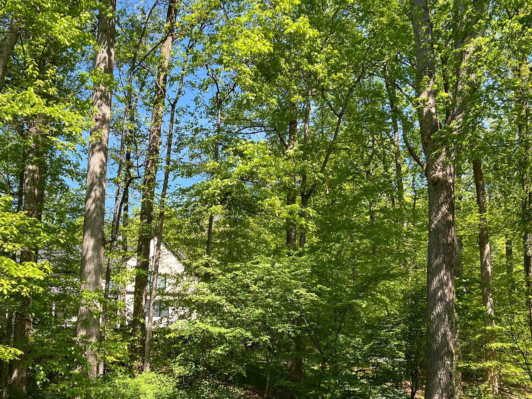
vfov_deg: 34.2
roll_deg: -0.8
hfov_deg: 44.4
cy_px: 243
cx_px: 194
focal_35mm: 42
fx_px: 645
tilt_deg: +11.5
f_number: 1.5
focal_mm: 5.7
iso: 50
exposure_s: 1/873
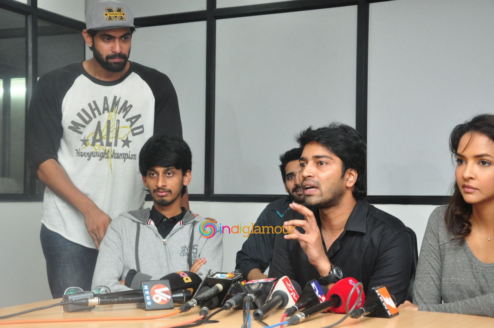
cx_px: 247
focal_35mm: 63
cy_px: 164
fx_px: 863
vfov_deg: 21.5
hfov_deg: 31.9
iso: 1600
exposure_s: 1/125
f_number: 6.3
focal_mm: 42
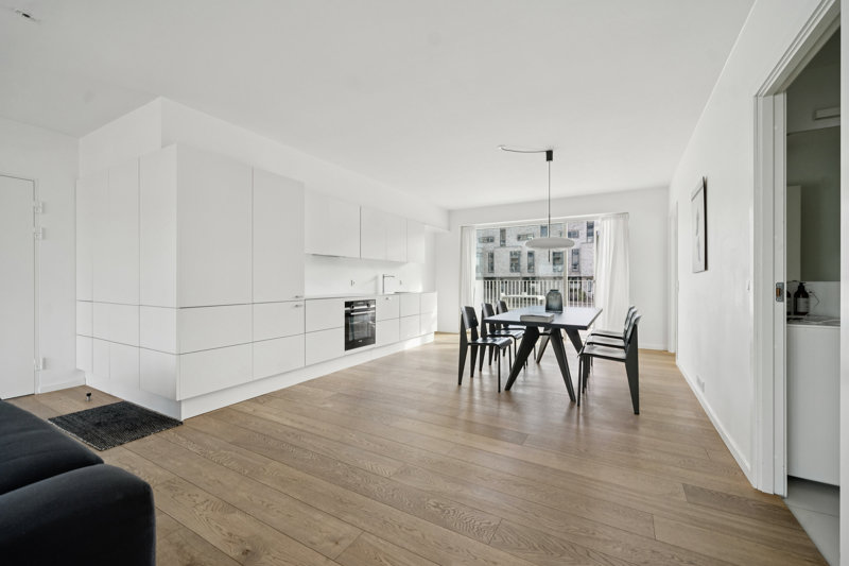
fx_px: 330
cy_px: 283
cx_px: 424
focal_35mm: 14
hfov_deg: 104.3
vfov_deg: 81.2
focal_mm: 14
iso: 400
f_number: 5
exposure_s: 1/250
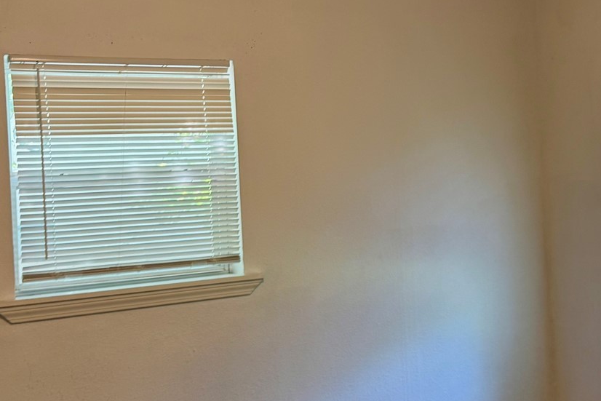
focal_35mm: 58
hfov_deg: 34.4
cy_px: 173
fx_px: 968
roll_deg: +2.6
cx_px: 349
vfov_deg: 23.4
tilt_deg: -0.3
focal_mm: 6.76
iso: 125
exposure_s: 1/60
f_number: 1.78
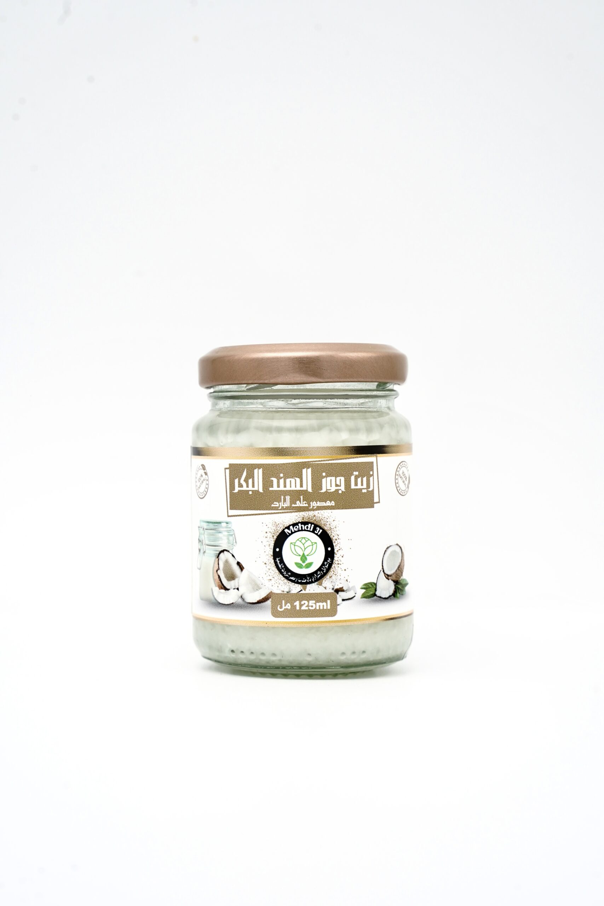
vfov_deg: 28.8
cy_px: 453
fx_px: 1761
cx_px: 302
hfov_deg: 19.5
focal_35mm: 70
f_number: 10
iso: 1250
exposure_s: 1/200
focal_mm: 70
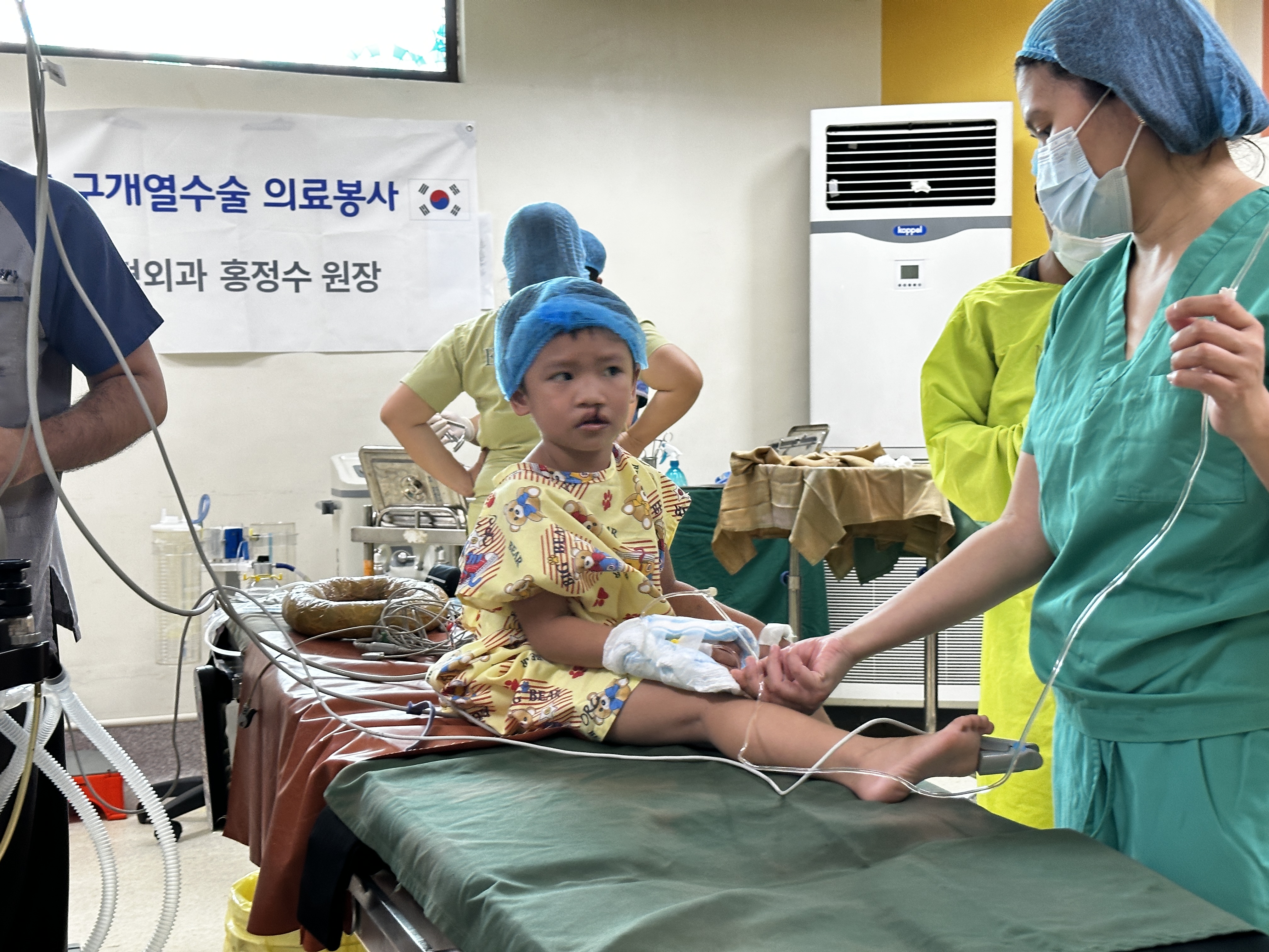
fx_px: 1760
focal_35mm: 48
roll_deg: +0.6
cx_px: 634
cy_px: 476
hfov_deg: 39.7
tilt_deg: -5.2
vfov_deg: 30.3
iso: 100
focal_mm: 6.86
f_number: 1.78
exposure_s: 1/60
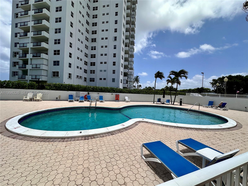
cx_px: 124
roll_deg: -2.7
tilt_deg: +0.4
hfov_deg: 102.1
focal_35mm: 14
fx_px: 100
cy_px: 93
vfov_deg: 85.7
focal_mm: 2.22
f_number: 2.2
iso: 50
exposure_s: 1/3205
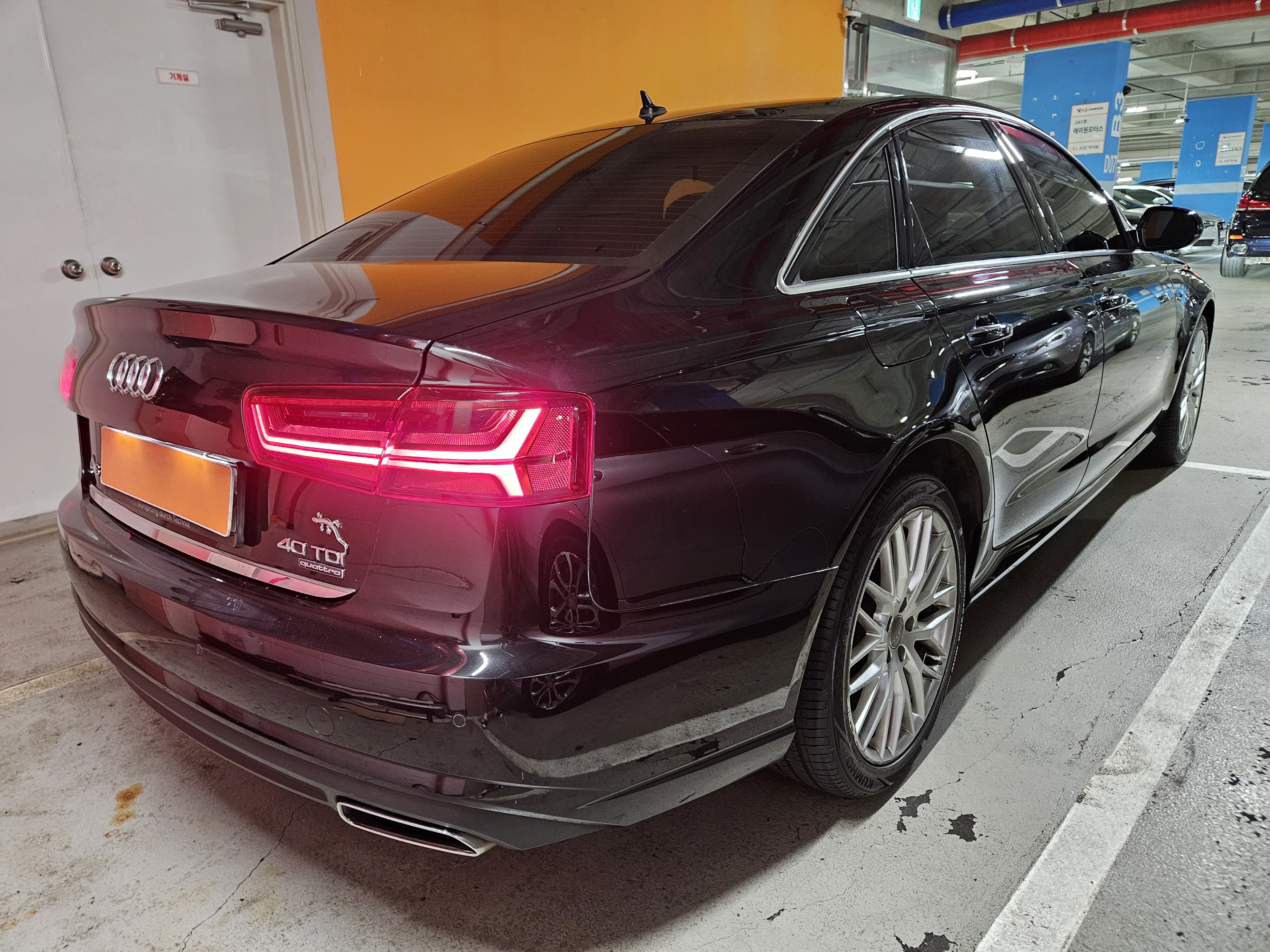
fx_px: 844
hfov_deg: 73.9
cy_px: 476
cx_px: 635
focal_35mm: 23
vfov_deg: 58.9
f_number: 1.8
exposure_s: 1/24
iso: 640
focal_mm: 5.4
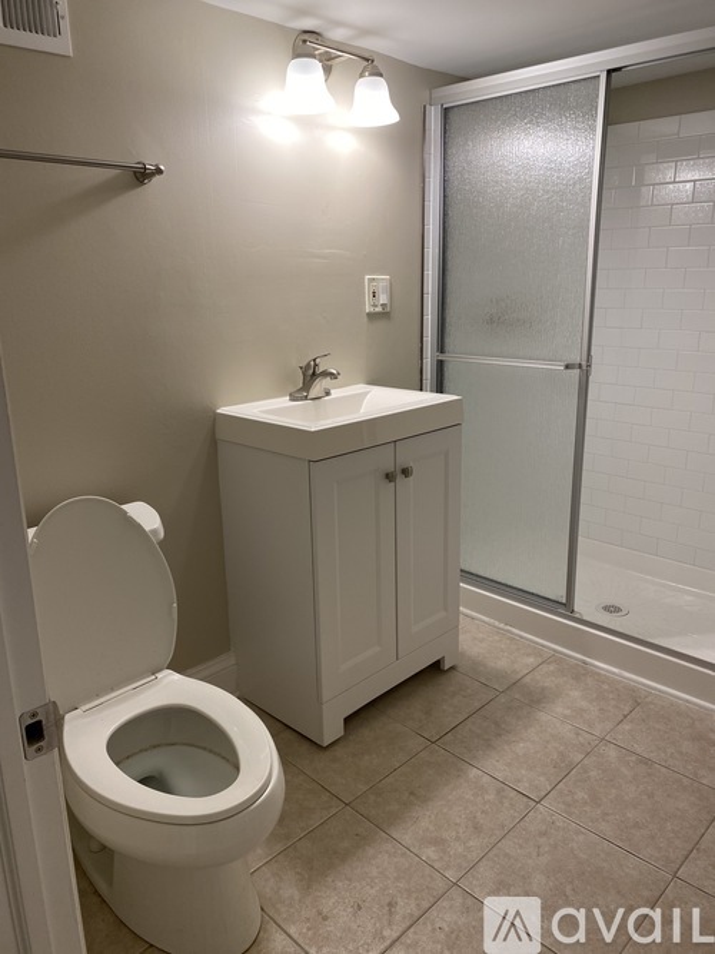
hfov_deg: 53.0
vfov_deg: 67.3
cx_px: 358
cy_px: 477
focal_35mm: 26
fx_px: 716
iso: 80
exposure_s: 1/60
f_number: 1.8
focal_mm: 4.25
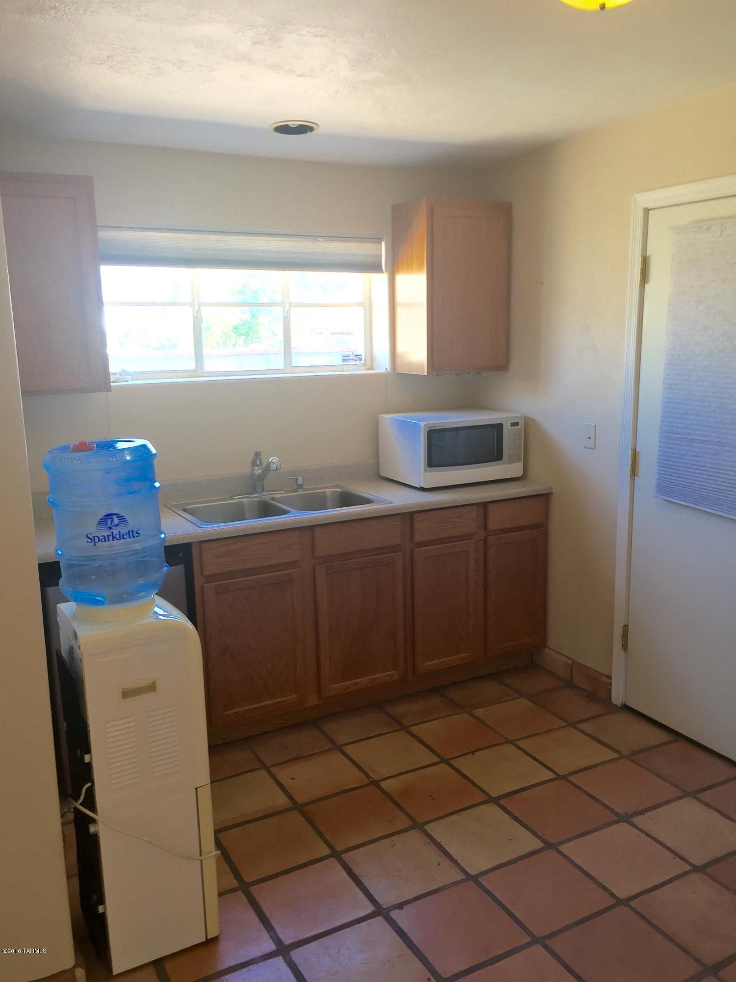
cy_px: 491
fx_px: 822
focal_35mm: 29
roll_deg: -0.3
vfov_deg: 61.7
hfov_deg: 48.2
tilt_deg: -6.8
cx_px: 368
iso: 32
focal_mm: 4.15
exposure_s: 1/40
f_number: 2.2
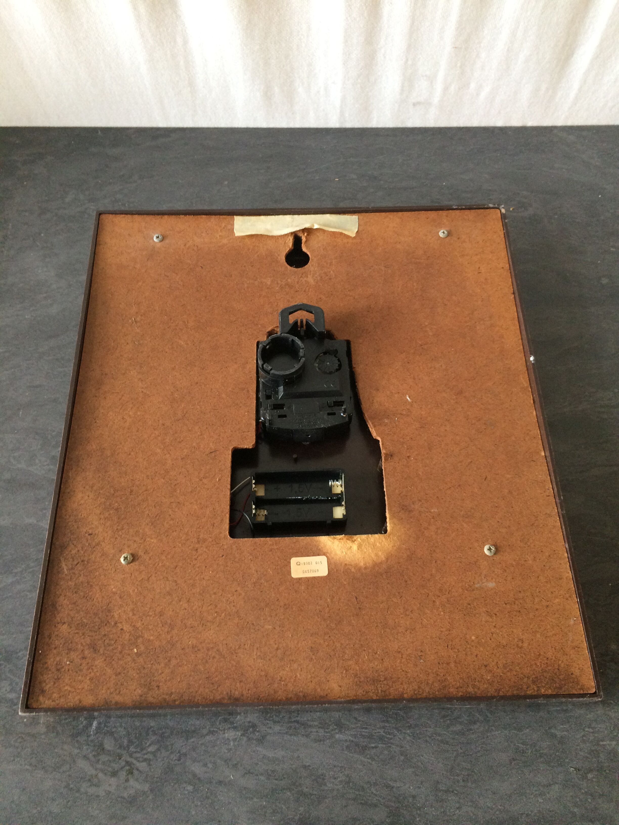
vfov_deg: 61.7
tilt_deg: -64.2
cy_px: 412
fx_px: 691
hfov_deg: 48.2
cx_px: 310
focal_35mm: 29
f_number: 2.2
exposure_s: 1/33
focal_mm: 4.15
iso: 160
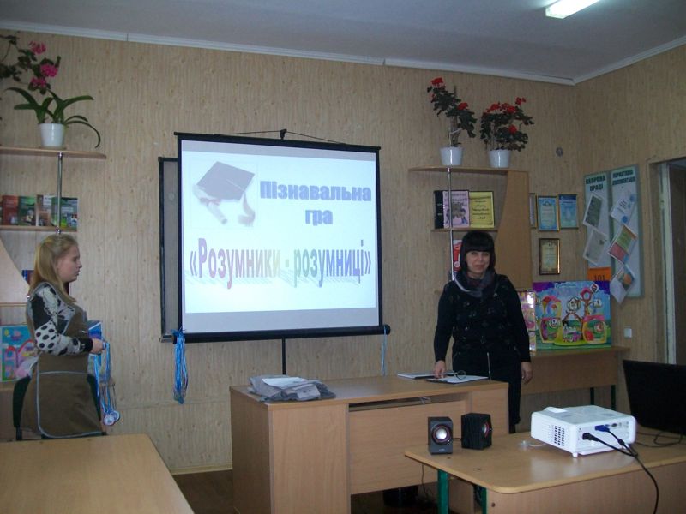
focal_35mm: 34
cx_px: 343
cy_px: 257
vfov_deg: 41.8
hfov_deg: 54.0
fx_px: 674
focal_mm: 6.1
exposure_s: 1/80
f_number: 2.7
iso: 160
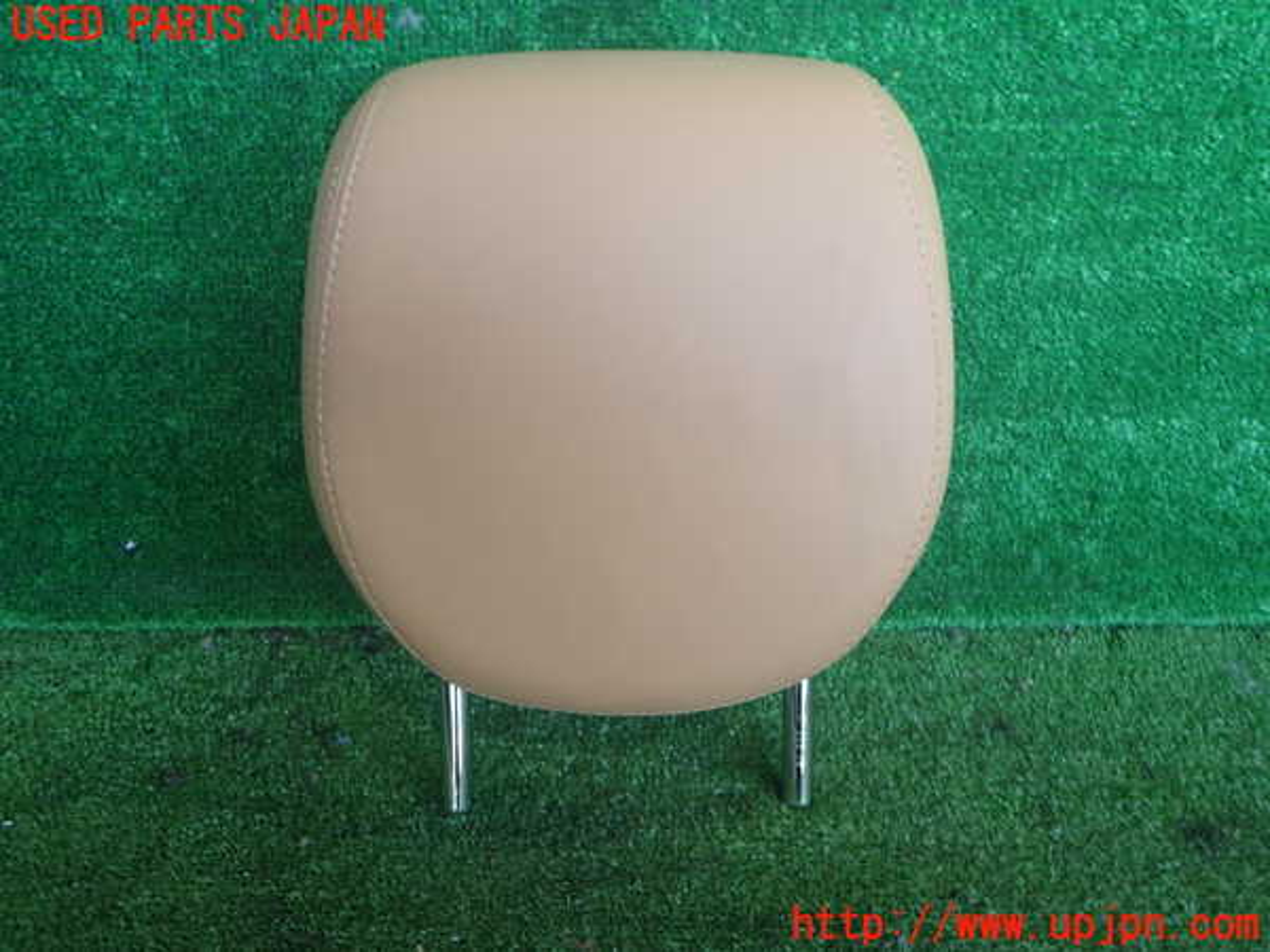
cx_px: 635
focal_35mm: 30
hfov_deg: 60.0
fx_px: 1101
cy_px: 476
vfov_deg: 46.8
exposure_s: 1/100
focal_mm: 5.4
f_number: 2.3
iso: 200
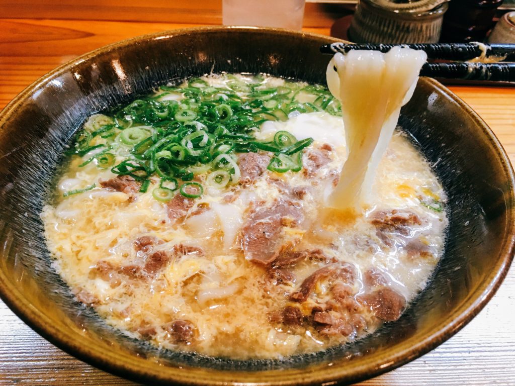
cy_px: 193
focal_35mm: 29
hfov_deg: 61.7
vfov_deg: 48.2
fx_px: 431
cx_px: 258
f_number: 2.2
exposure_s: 1/30
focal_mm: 4.15
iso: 100
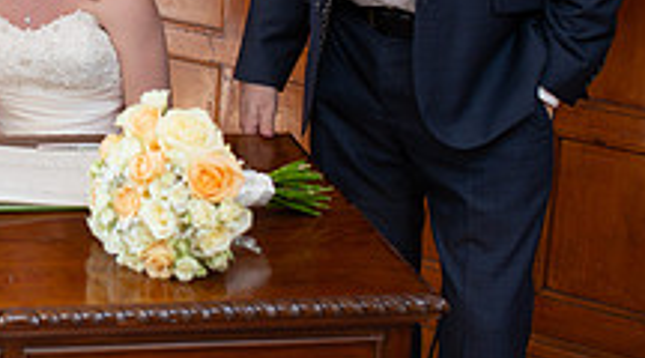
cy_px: -35
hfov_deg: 20.7
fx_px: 1705
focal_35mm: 100
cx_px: -11
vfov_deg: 11.8
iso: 160
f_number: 2.8
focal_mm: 35
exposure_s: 1/100
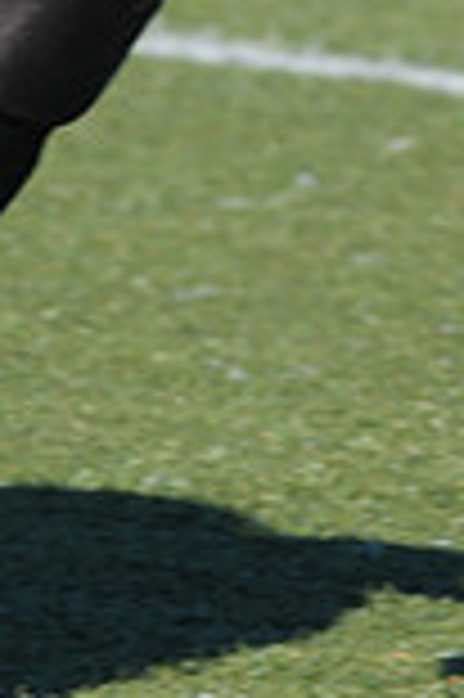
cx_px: 466
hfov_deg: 0.8
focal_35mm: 1682
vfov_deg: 1.2
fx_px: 32589
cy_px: -383
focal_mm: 300
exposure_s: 1/500
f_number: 8
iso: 200
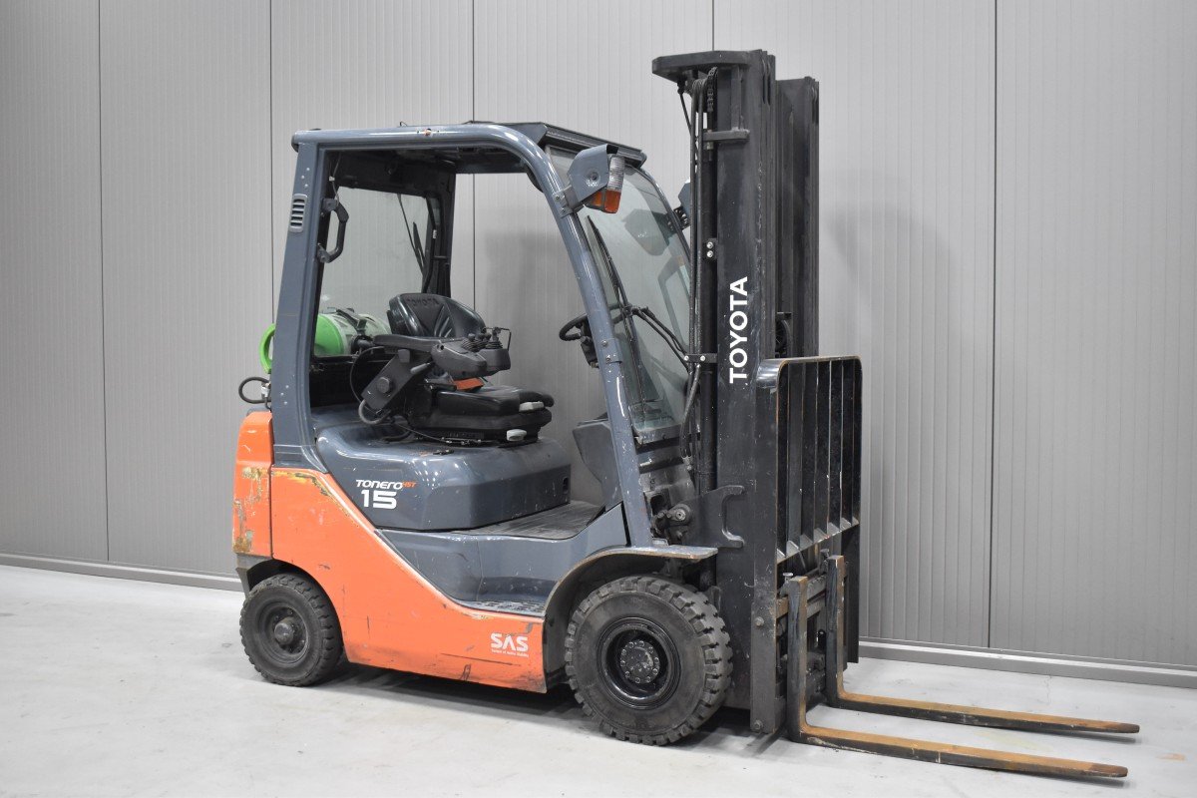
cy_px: 399
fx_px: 1247
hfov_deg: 51.3
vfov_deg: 35.5
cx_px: 598
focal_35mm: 38
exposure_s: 1/40
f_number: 4
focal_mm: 25
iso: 1600
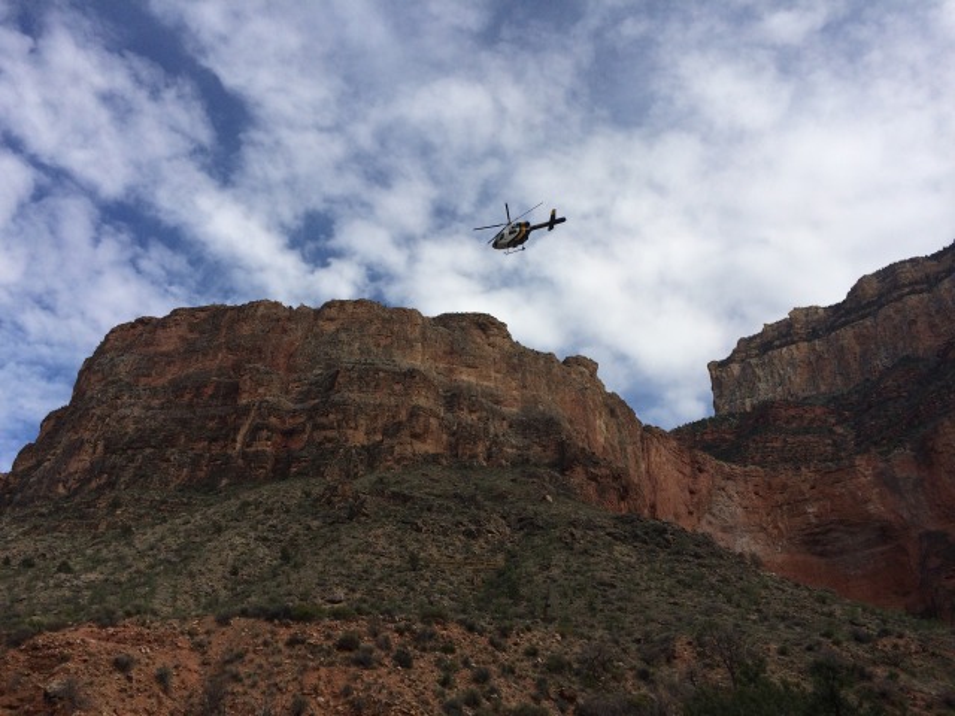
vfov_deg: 48.2
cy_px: 358
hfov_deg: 61.7
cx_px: 478
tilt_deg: +33.2
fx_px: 800
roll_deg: +3.7
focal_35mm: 29
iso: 32
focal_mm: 4.15
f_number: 2.2
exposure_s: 1/3425
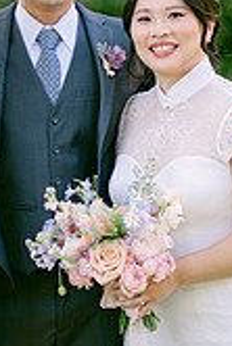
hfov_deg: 6.0
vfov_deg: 8.9
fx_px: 2219
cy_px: 129
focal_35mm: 230
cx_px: 38
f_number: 1.8
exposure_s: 1/320
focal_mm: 85
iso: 80
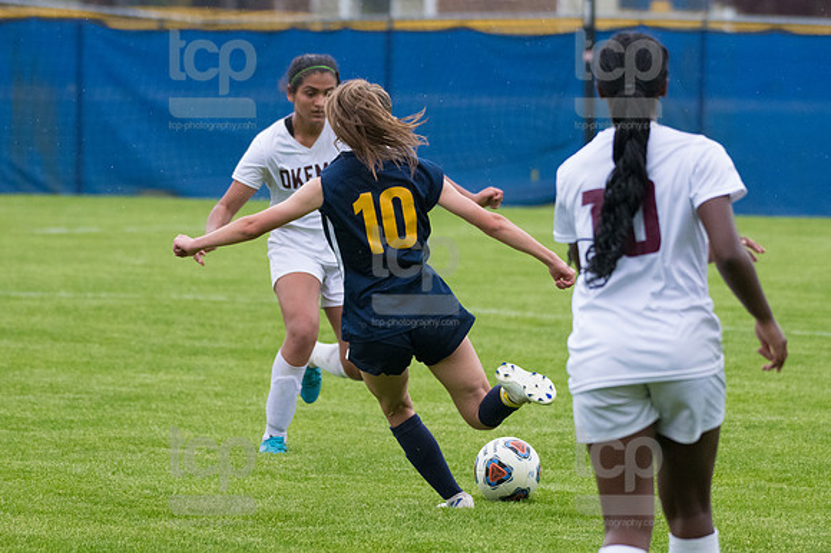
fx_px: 7613
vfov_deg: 4.2
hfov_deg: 6.2
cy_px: 276
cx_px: 416
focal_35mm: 330
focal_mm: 220
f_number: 5.6
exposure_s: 1/1600
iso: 2500
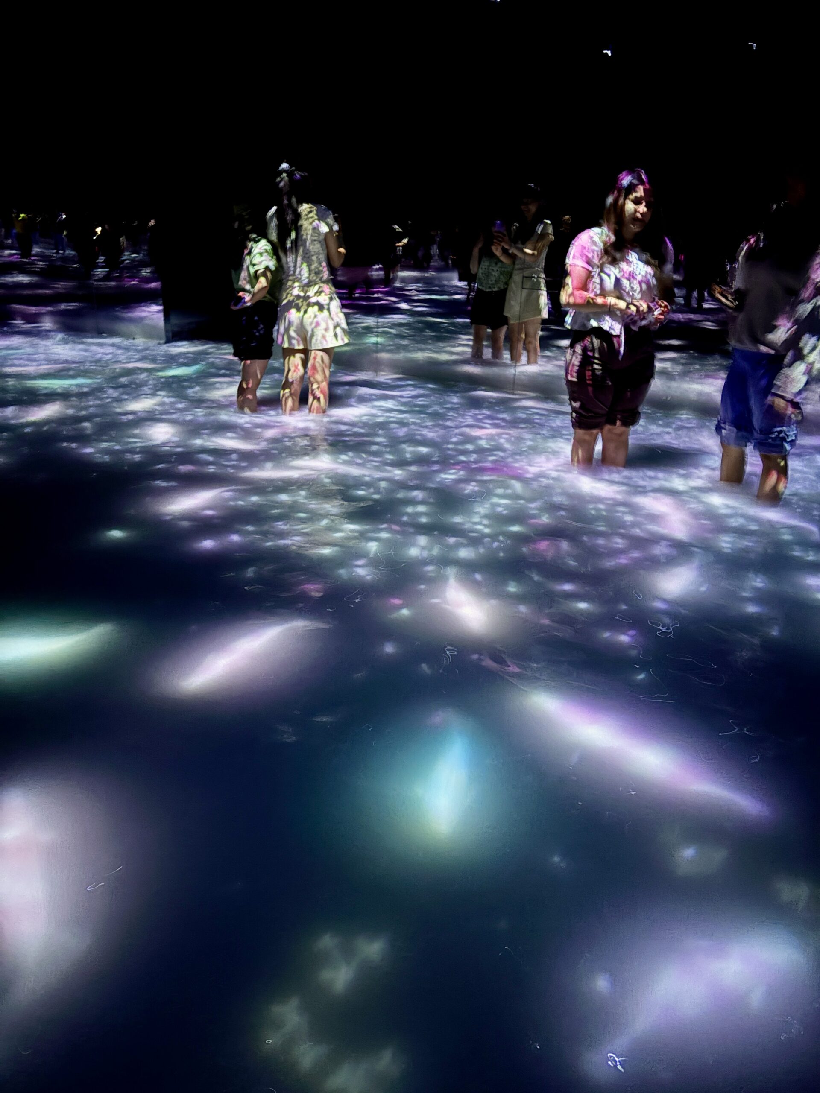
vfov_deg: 67.3
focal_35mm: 26
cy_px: 546
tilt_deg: -21.9
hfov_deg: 53.1
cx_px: 410
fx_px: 821
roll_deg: -0.1
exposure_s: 1/5
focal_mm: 5.96
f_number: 1.6
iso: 1250
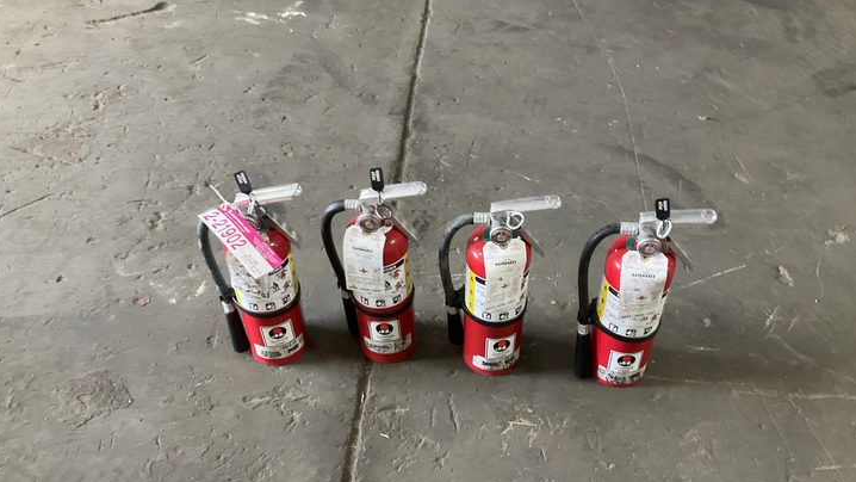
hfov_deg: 59.5
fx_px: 749
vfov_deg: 35.6
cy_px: 269
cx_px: 442
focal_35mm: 33
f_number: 1.8
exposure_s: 1/60
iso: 250
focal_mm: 3
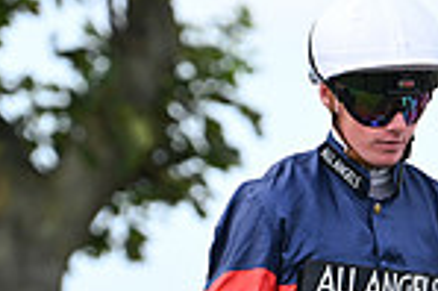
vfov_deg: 1.8
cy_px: 516
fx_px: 9467
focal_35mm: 779
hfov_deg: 2.6
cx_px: 447
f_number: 4
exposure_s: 1/5000
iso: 1250
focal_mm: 200
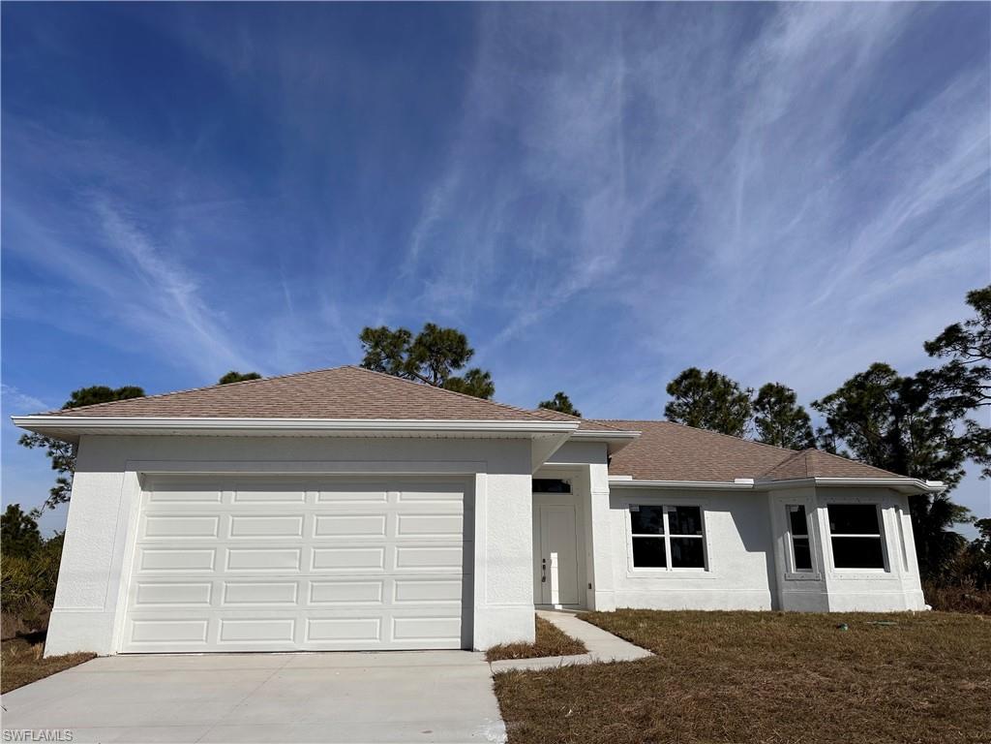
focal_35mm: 24
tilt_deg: +16.0
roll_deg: +0.2
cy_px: 372
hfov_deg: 71.6
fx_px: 687
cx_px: 496
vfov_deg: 56.8
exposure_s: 1/12048
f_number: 1.78
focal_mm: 6.86
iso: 80
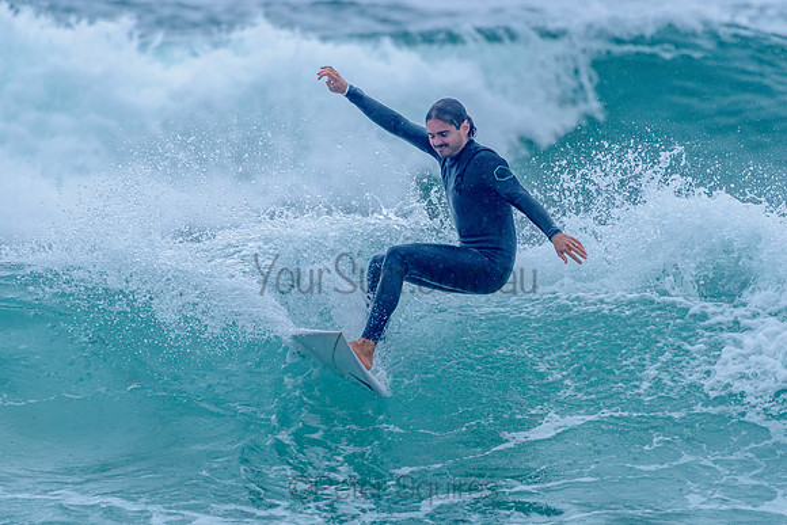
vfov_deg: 2.3
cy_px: 317
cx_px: 378
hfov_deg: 3.4
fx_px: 13354
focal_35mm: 611
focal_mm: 500
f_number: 5.6
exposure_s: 1/2000
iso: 800
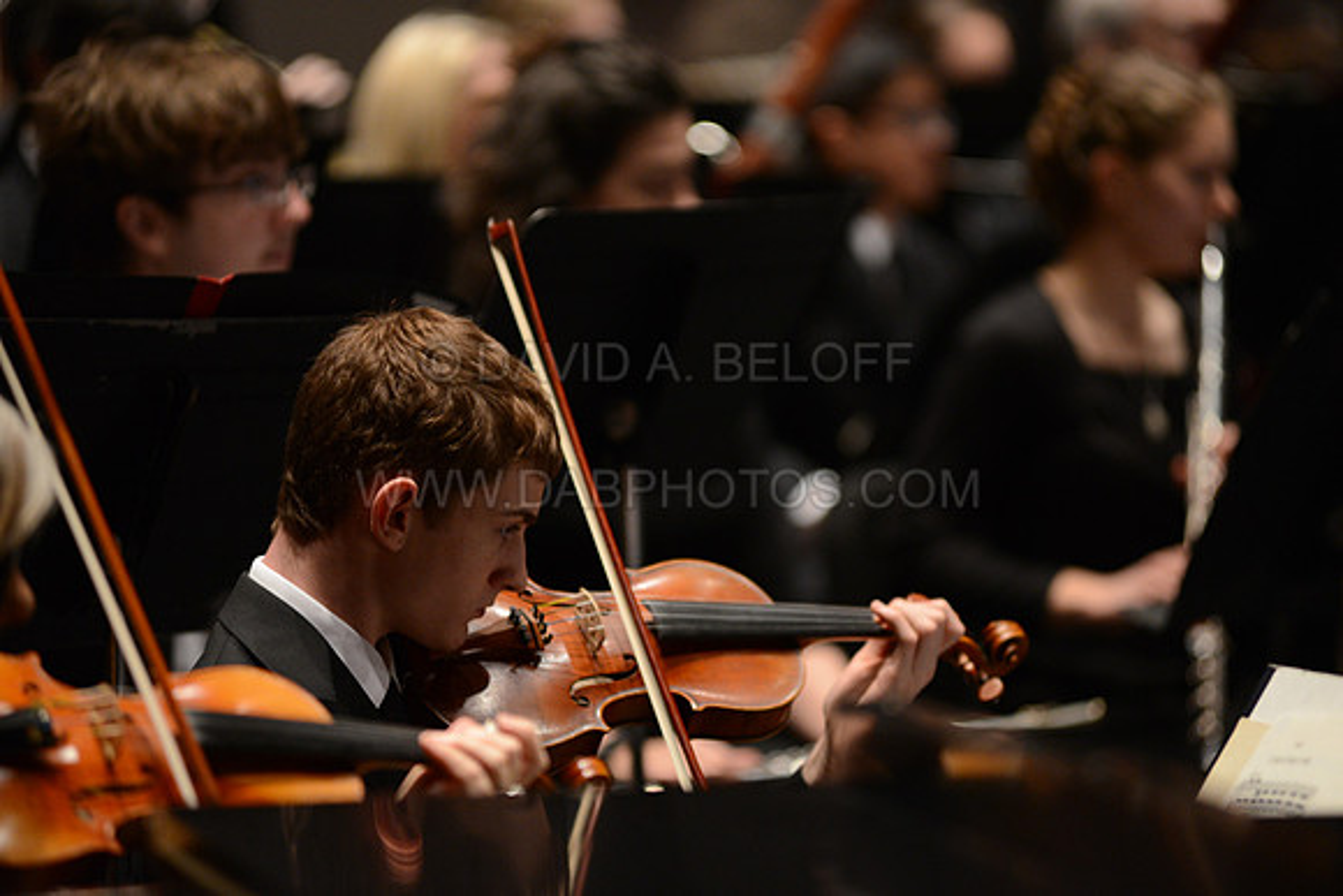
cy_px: 448
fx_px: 7463
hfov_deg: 10.3
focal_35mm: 200
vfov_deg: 6.9
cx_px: 672
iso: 3200
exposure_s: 1/250
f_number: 2.8
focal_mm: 200
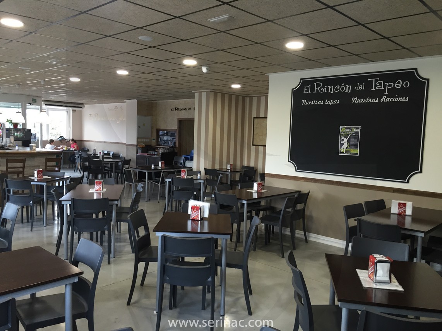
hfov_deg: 61.7
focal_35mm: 29
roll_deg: -3.1
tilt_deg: -4.0
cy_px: 166
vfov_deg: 48.2
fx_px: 370
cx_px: 221
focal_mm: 4.15
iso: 80
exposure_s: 1/30
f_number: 2.2
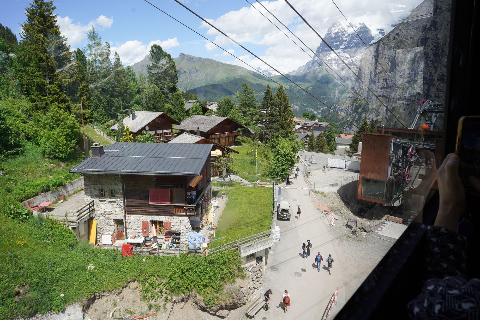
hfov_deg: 73.7
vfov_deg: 53.1
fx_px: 320
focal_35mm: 24
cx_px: 240
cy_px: 160
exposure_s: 1/100
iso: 100
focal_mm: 24
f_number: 9
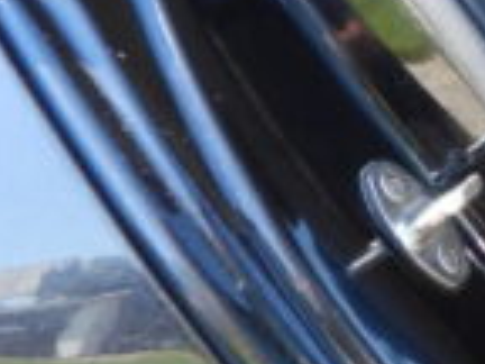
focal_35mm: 119
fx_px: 1667
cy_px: -67
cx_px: 997
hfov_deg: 13.8
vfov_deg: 12.2
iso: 100
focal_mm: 4.3
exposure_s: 1/80
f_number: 2.8
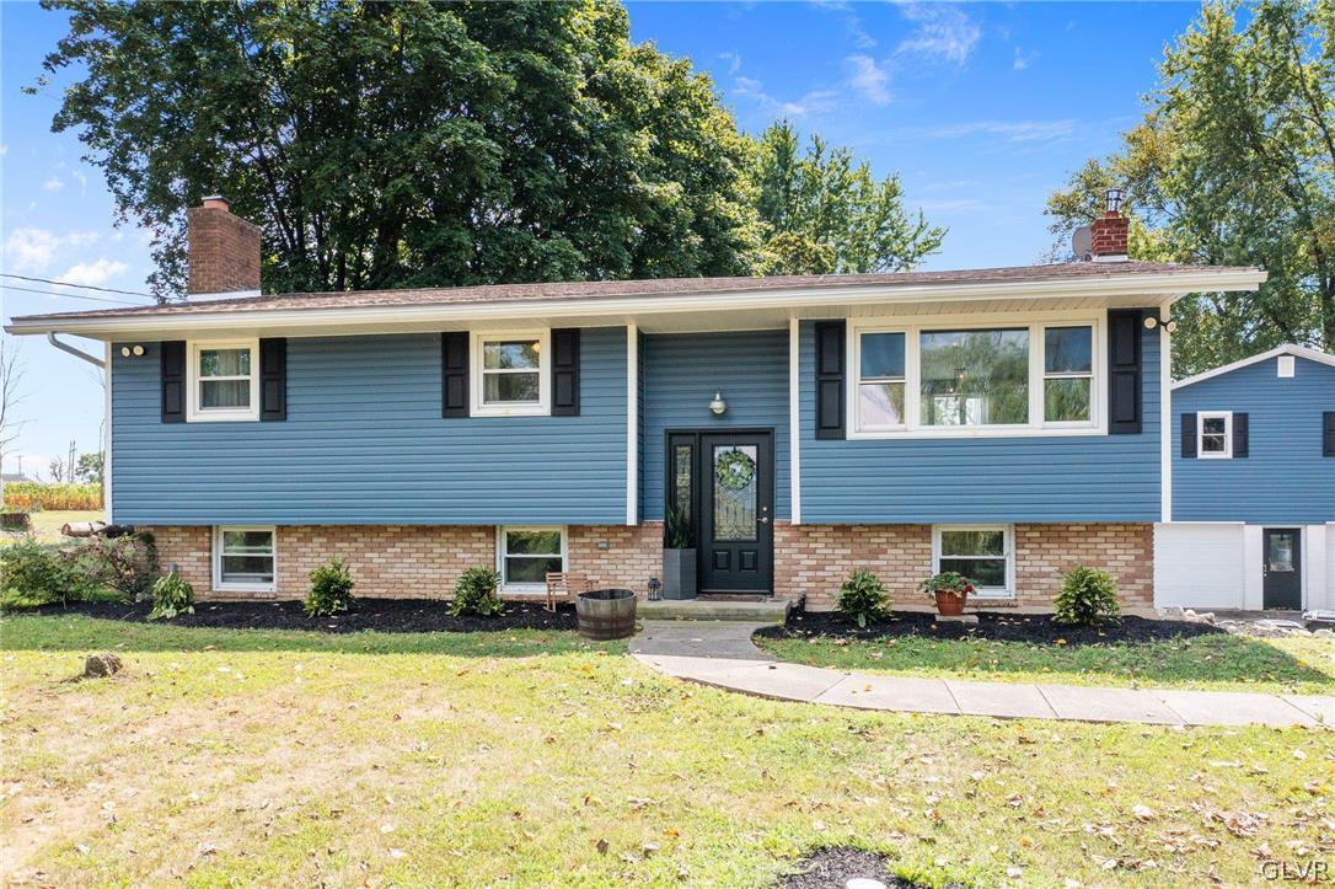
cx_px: 668
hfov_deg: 65.5
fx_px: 1038
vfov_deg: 46.4
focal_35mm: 28
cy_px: 444
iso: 100
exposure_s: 1/800
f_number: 4
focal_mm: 10.26
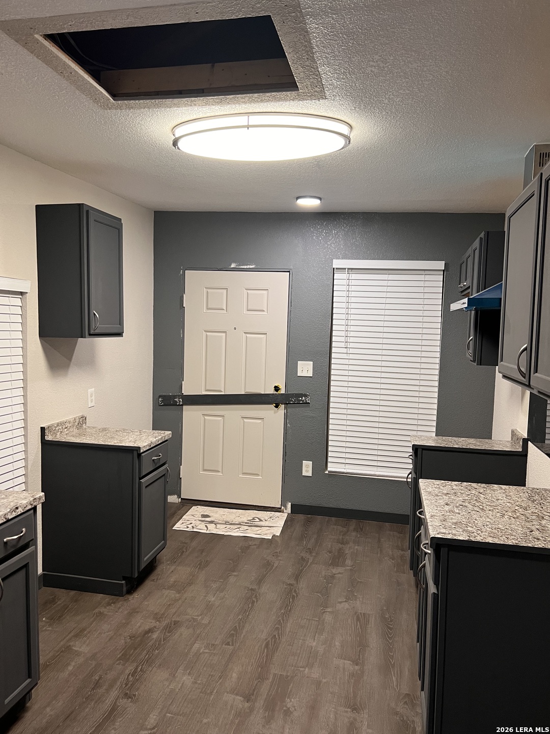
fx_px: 551
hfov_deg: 53.1
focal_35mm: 26
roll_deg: -1.3
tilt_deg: -4.6
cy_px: 367
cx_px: 275
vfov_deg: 67.3
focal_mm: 5.7
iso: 125
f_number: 1.5
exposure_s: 1/80
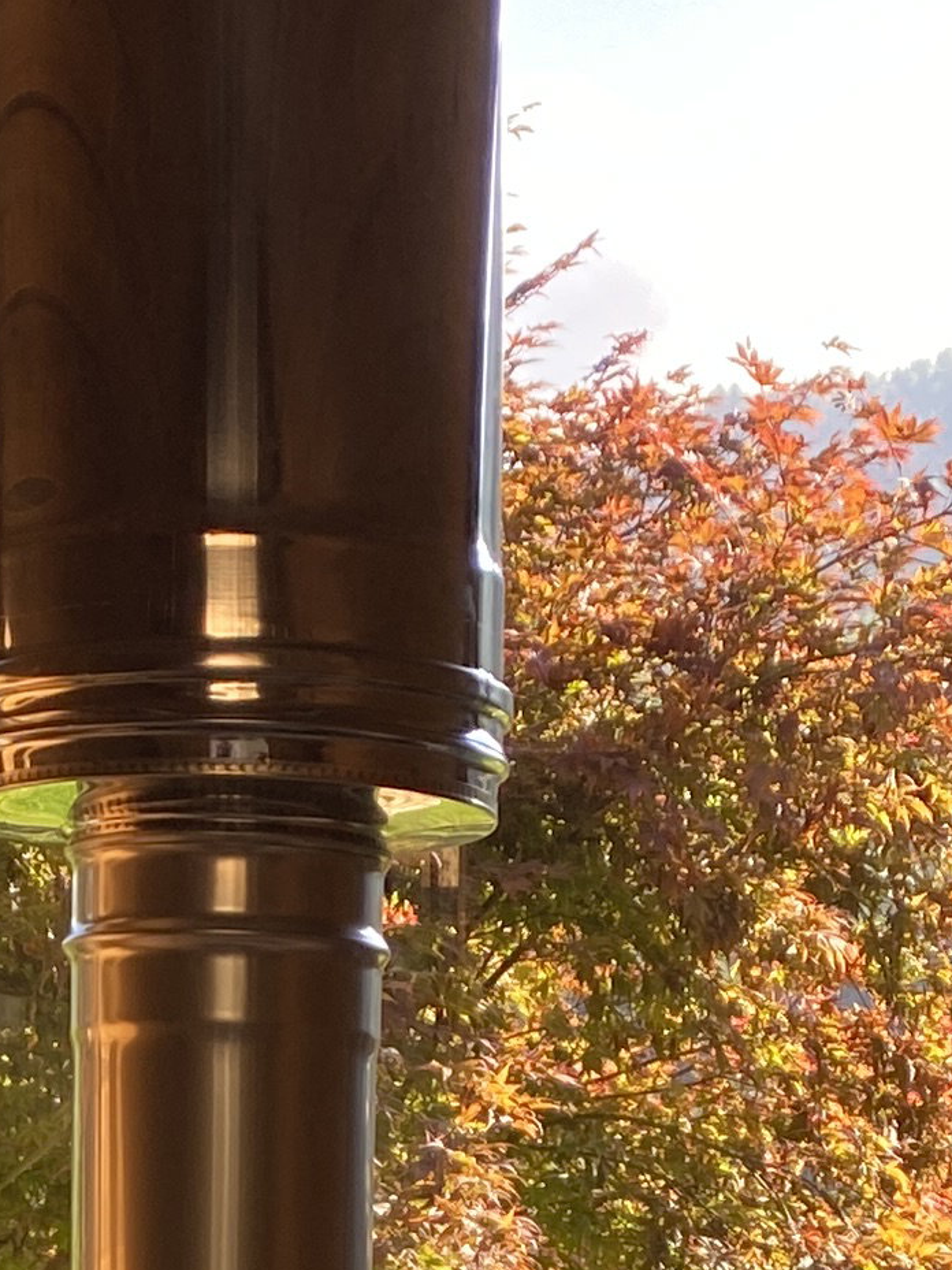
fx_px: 4144
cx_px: 301
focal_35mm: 113
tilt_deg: -8.4
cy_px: 2253
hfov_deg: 13.1
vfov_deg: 15.2
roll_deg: +0.1
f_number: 1.8
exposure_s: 1/122
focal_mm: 4.25
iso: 40
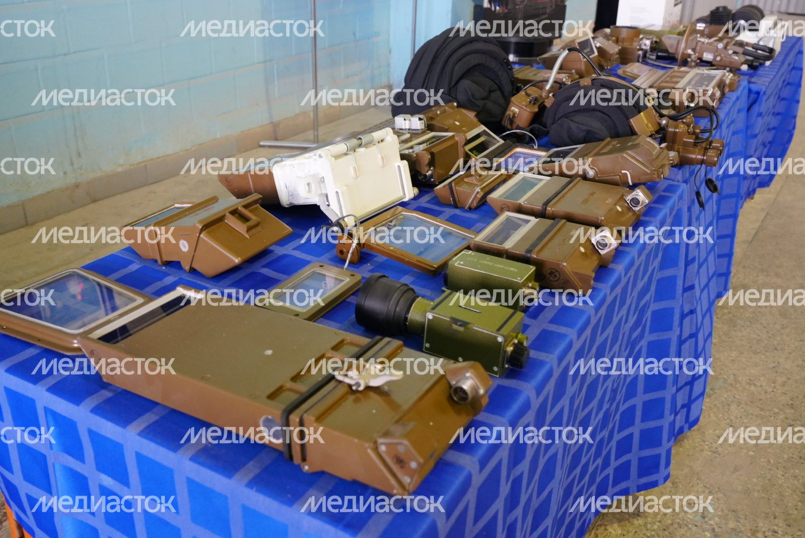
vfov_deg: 40.0
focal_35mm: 33
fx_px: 738
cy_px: 269
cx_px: 402
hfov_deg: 57.2
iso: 3200
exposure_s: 1/15
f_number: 6.3
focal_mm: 33
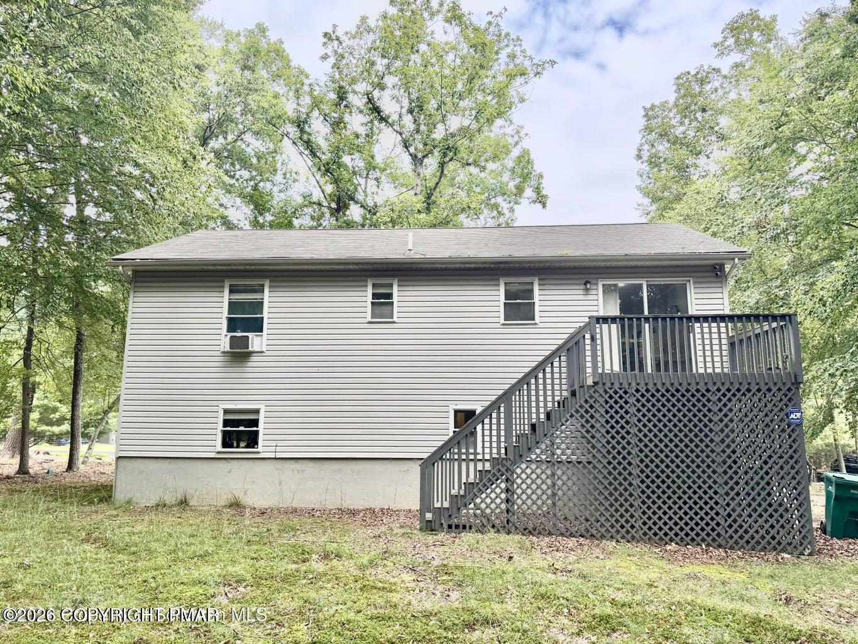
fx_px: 595
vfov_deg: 56.8
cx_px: 429
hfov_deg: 71.6
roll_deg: -0.8
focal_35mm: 24
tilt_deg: +10.0
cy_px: 322
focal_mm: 6.76
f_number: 1.78
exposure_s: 1/898
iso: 100
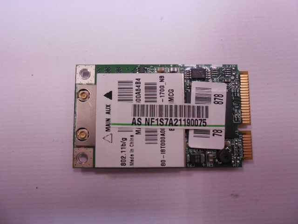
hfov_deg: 67.3
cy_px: 112
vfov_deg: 53.1
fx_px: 224
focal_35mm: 26
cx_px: 149
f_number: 3.5
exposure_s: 1/80
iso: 800
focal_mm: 4.6
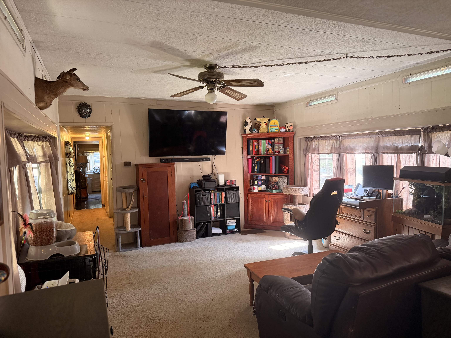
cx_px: 226
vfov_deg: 56.8
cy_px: 169
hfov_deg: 71.6
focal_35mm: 24
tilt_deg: -3.0
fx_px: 313
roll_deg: +1.1
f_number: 1.78
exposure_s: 1/60
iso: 250
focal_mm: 6.76
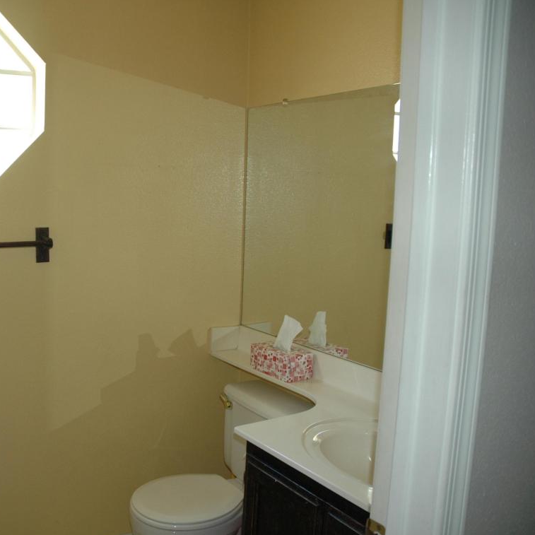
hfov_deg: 45.9
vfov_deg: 47.2
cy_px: 270
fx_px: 612
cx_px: 149
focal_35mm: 35
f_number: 3.5
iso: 500
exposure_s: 1/60
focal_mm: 18
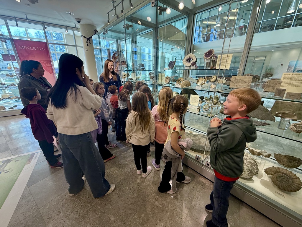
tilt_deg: -19.4
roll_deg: +0.8
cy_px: 114
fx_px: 122
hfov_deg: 102.1
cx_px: 151
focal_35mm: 14
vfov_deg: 85.7
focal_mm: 2.22
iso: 100
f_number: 2.2
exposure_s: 1/120
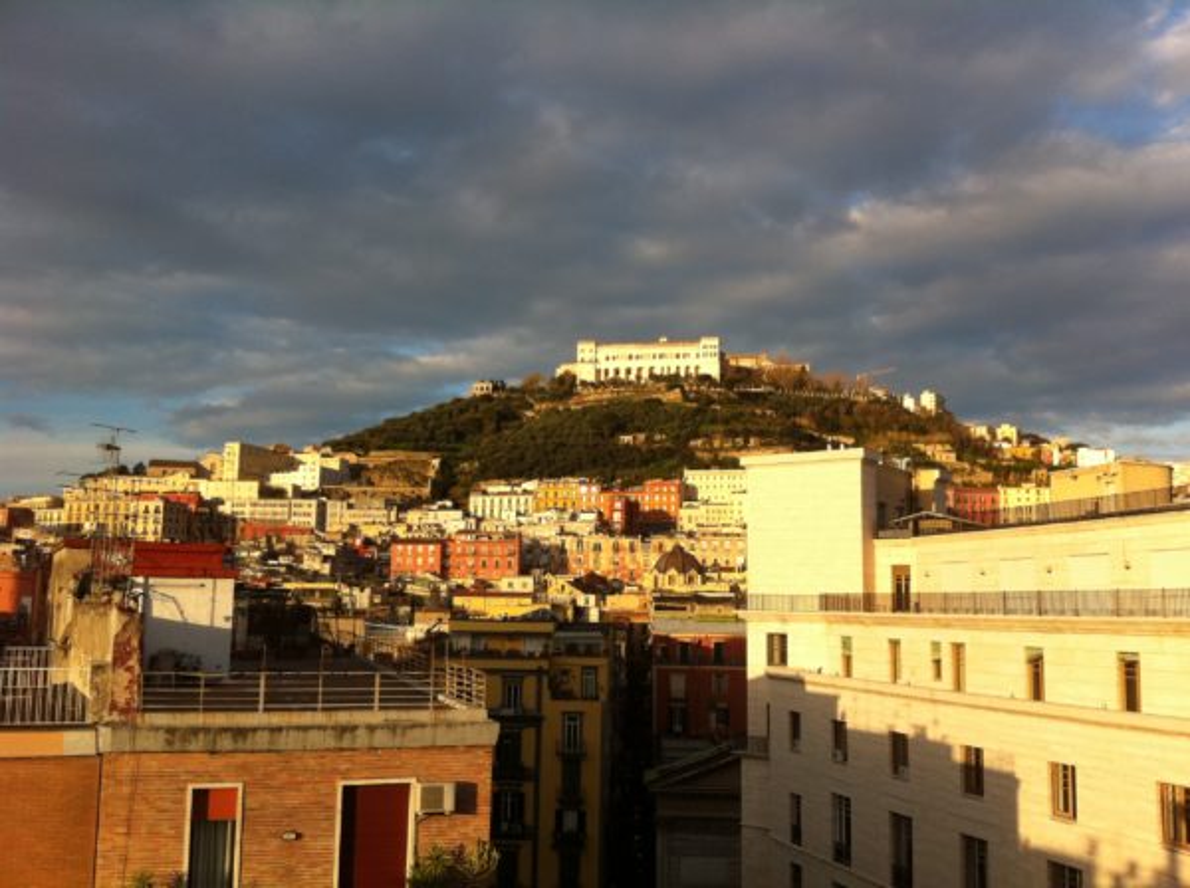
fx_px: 1201
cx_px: 595
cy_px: 444
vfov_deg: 40.6
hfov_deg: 52.7
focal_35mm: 35
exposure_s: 1/702
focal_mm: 3.85
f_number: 2.8
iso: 80
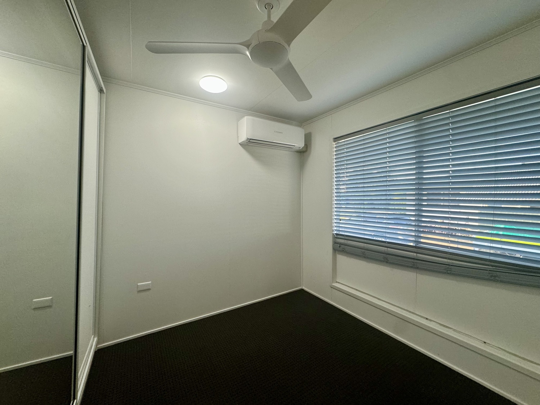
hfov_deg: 102.1
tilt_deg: -0.6
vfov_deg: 85.7
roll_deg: +1.4
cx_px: 270
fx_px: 218
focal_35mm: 14
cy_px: 202
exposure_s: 1/100
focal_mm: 2.22
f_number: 2.2
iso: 160
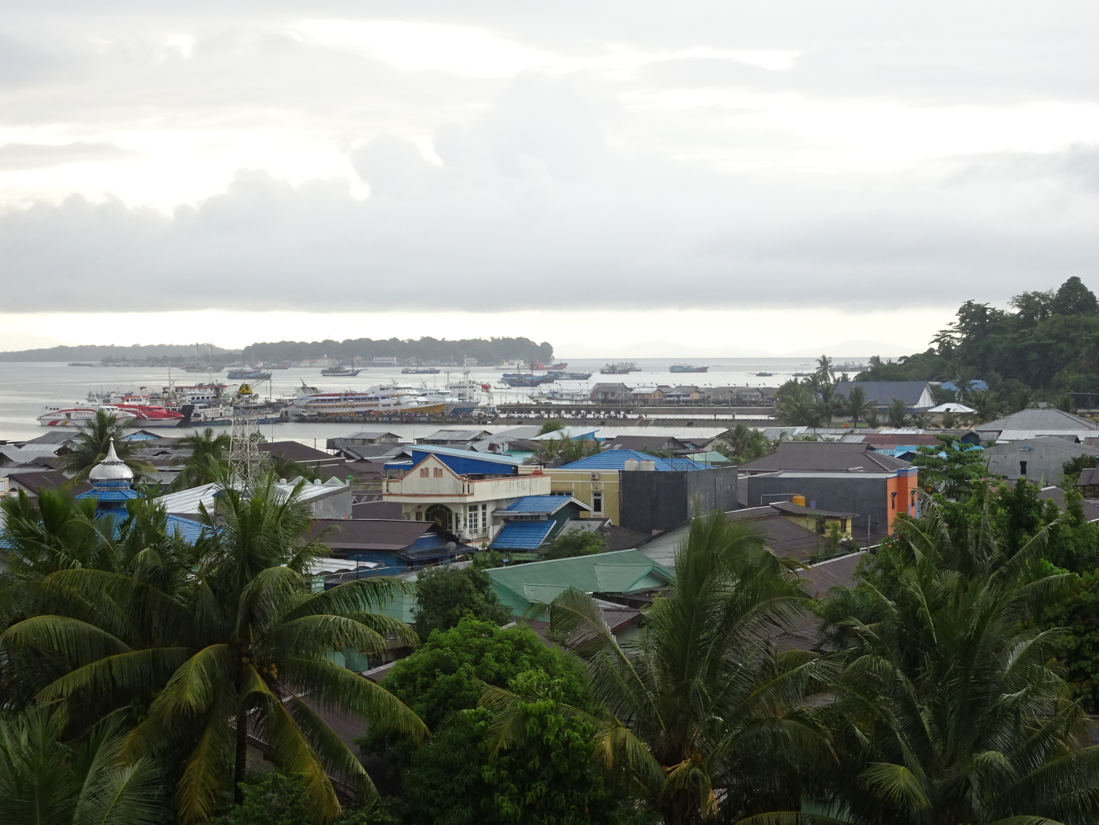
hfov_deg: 23.6
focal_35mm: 83
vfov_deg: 17.8
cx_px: 550
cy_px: 412
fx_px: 2635
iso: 250
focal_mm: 14.12
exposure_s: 1/100
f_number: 5
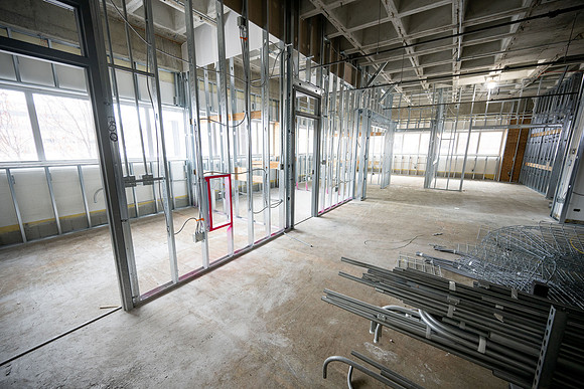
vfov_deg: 81.2
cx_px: 292
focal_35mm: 14
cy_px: 194
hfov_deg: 104.2
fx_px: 227
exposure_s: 1/125
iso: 400
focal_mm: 14
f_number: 4
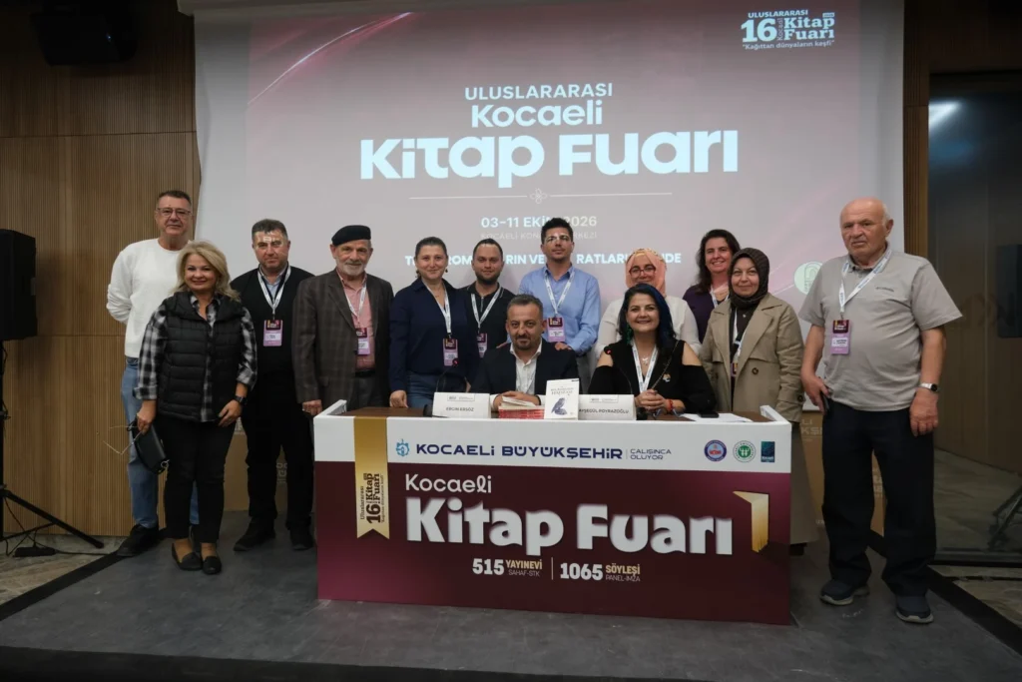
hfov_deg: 73.7
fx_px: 681
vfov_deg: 53.1
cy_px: 341
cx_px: 511
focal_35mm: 24
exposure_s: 1/20
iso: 250
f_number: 4
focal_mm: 16
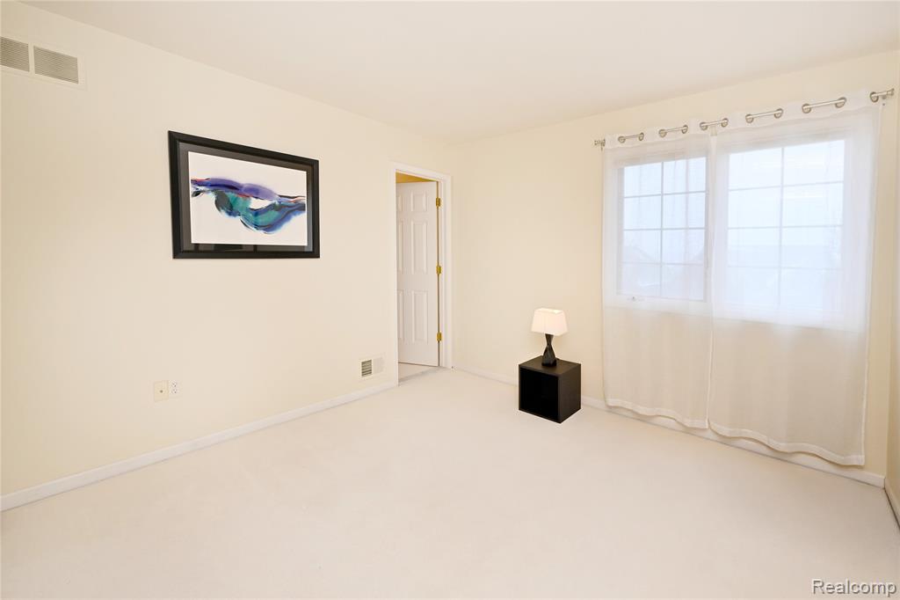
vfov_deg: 81.2
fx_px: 350
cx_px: 450
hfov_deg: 104.3
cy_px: 300
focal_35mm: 14
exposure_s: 1/60
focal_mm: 14
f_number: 11
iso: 800
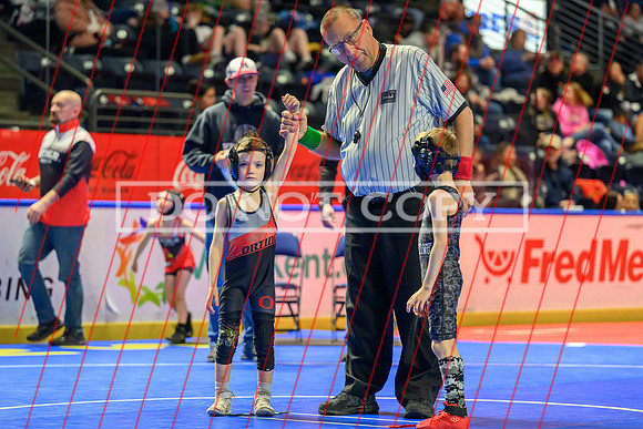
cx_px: 293
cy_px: 235
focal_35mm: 131
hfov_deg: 15.7
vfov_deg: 10.5
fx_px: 2332
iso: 2800
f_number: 2.8
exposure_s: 1/800
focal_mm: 115
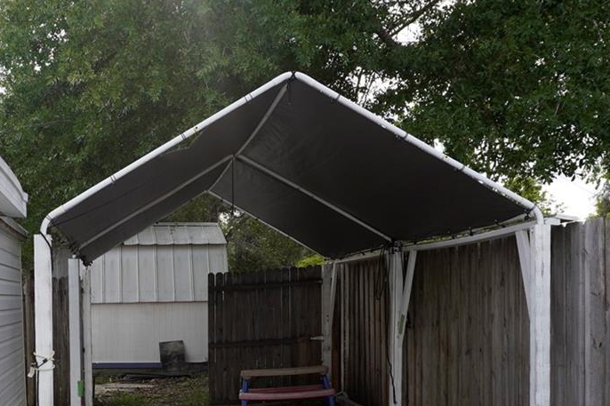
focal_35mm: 56
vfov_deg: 23.5
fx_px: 949
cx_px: 152
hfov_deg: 34.9
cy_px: 365
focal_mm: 16
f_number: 5.6
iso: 100
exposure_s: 1/160
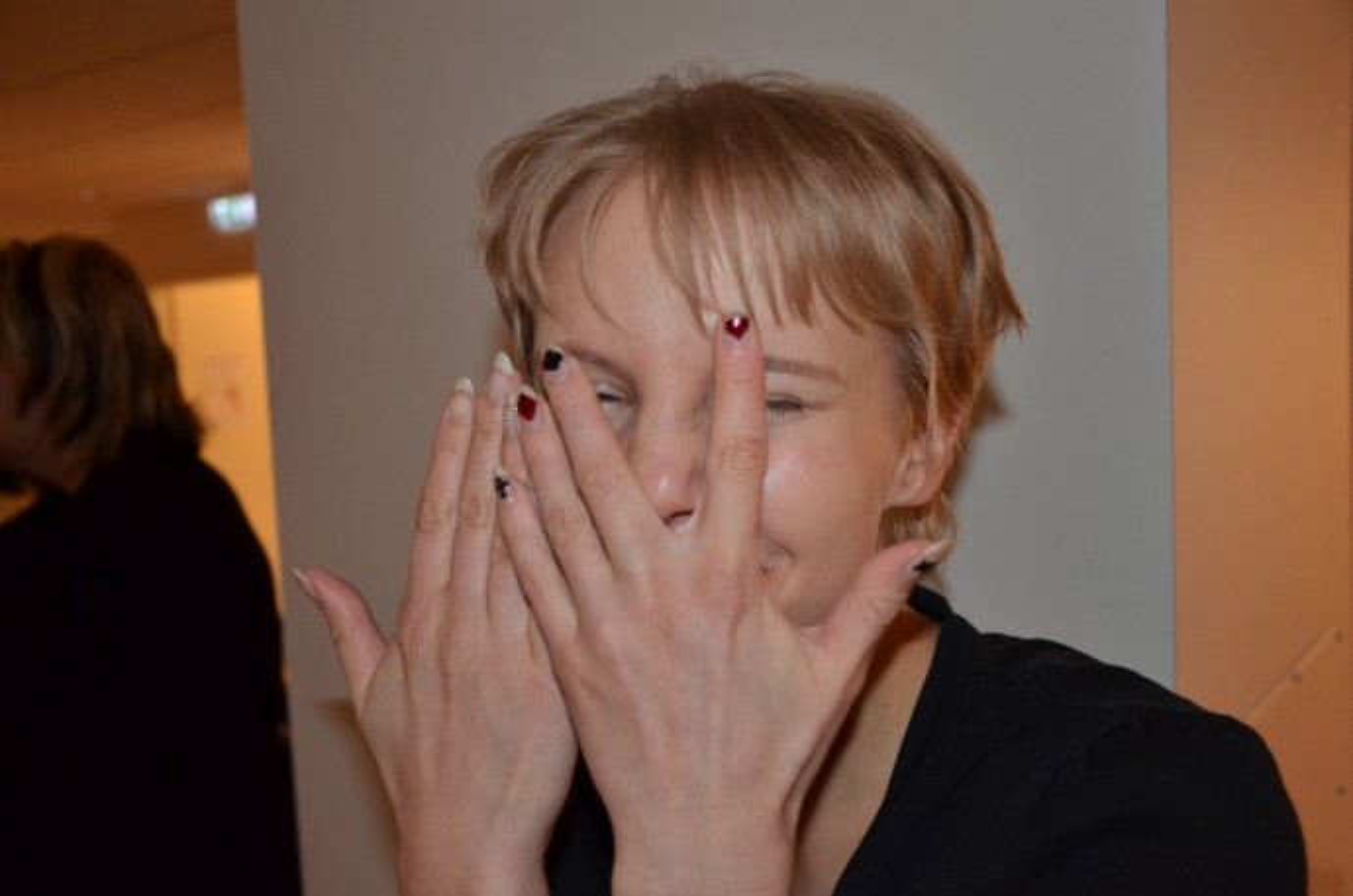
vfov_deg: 36.7
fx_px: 1350
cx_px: 676
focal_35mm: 36
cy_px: 448
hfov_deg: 53.2
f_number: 3.8
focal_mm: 24
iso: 800
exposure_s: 1/60
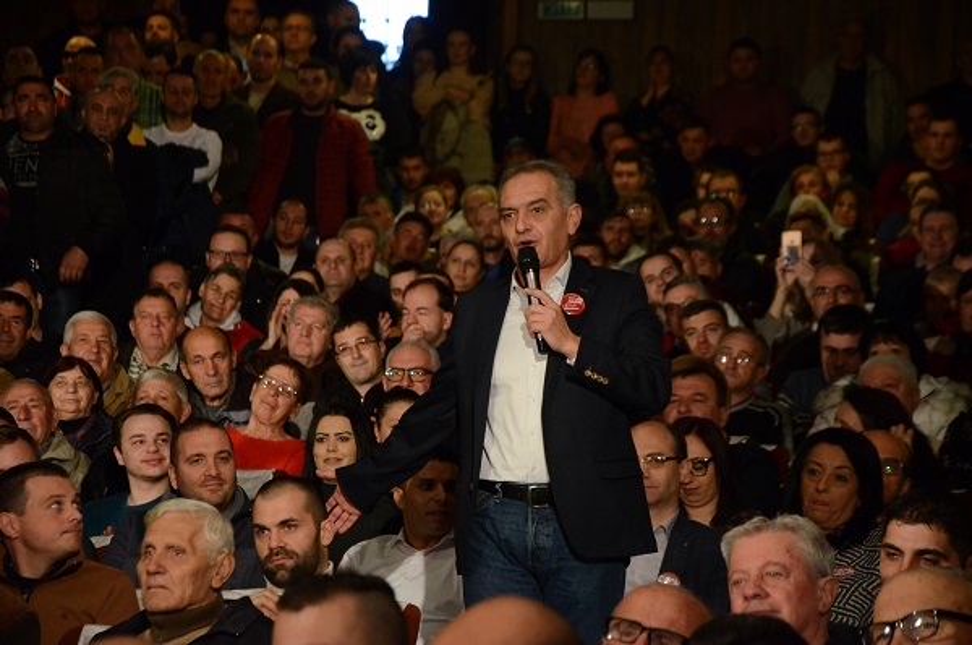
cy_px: 322
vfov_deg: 8.7
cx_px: 486
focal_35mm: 158
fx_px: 4246
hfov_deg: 13.1
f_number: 5.6
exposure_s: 1/160
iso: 3200
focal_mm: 105
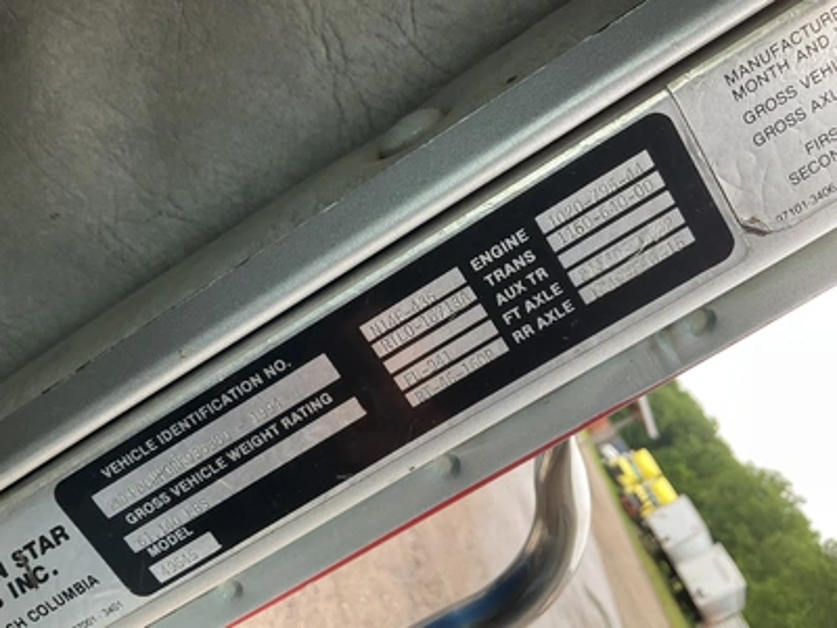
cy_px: 314
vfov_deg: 48.2
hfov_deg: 61.7
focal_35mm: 29
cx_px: 418
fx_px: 701
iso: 32
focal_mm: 3
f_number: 1.8
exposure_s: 1/122
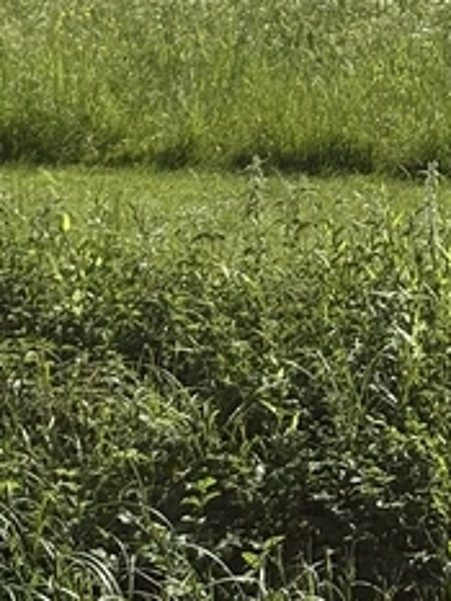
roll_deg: +0.6
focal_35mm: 196
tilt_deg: +4.0
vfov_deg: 9.6
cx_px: -155
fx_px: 3402
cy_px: -500
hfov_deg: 7.5
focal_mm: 5.96
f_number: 1.6
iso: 25
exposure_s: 1/4630
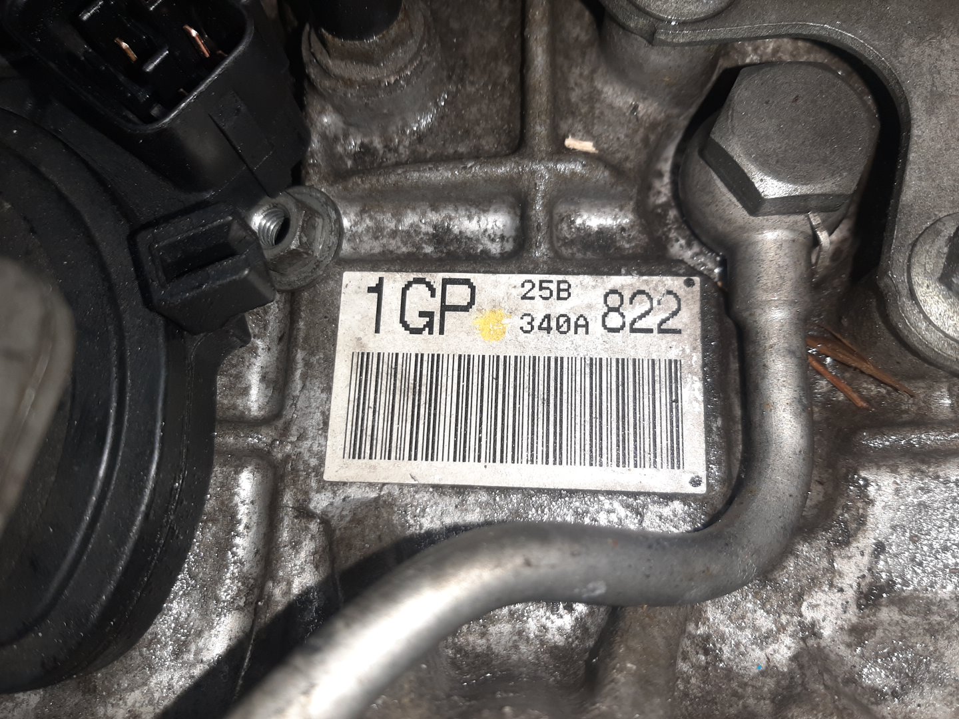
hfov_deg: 67.3
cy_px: 360
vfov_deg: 53.1
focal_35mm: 26
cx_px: 480
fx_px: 720
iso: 106
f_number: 1.7
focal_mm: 3.93
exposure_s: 1/50
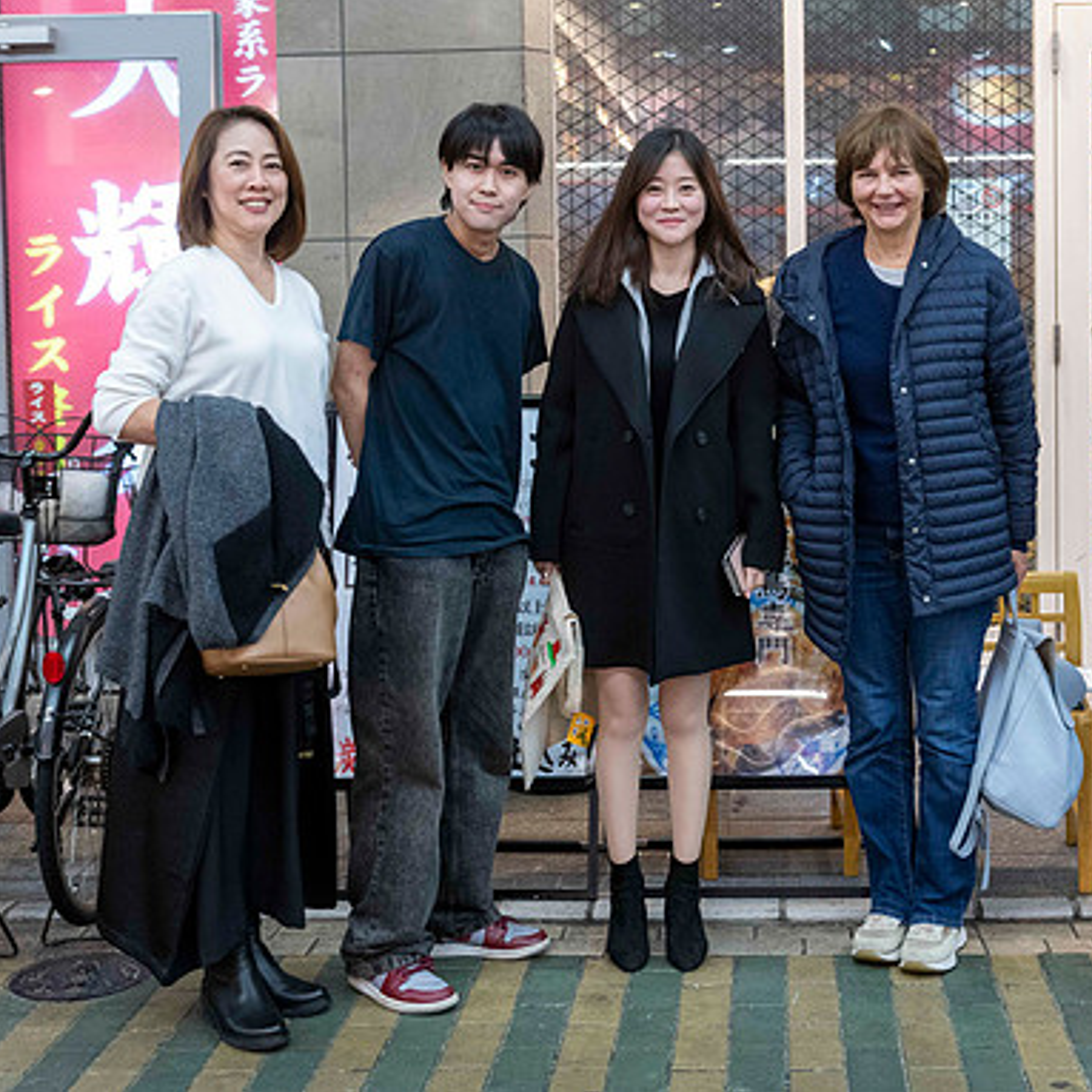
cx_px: 757
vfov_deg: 32.6
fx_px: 1856
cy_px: 409
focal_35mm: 52
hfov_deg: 32.4
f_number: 4.5
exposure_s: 1/60
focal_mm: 32
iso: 1400
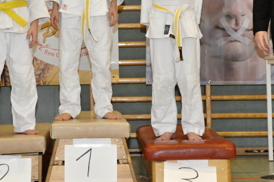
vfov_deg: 13.3
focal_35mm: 102
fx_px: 775
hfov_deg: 20.0
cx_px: 100
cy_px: 25
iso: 2000
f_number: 7.1
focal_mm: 32
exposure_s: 1/80
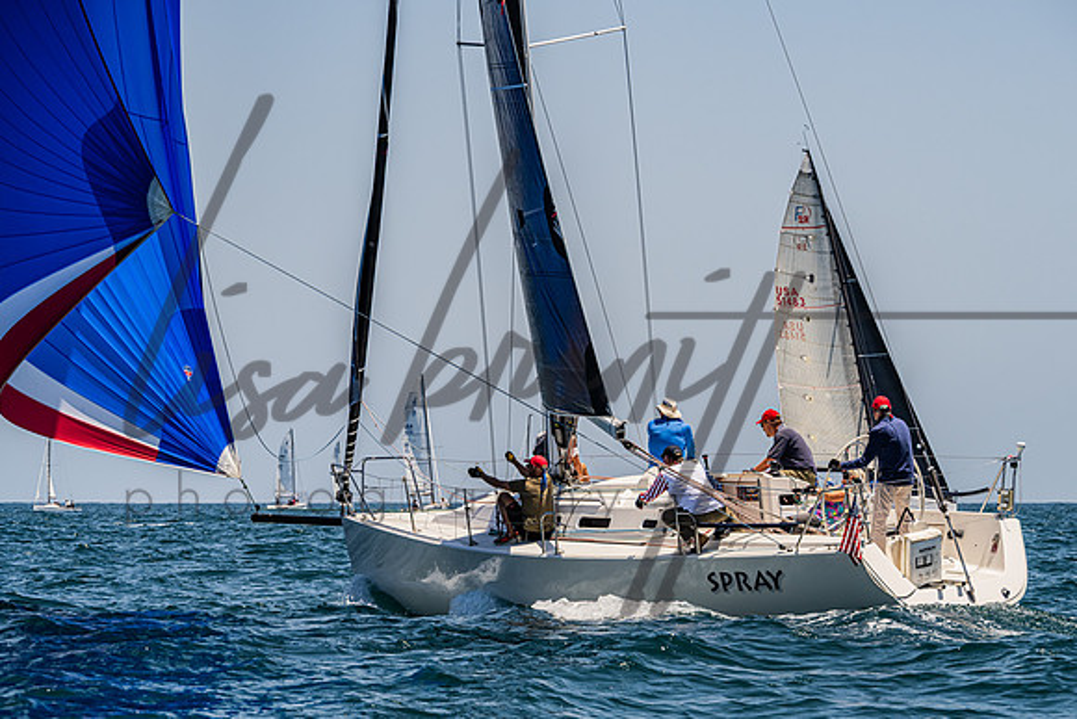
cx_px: 627
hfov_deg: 12.5
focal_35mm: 164
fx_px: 4916
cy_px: 418
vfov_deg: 8.4
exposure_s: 1/2000
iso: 400
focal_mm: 140
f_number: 8
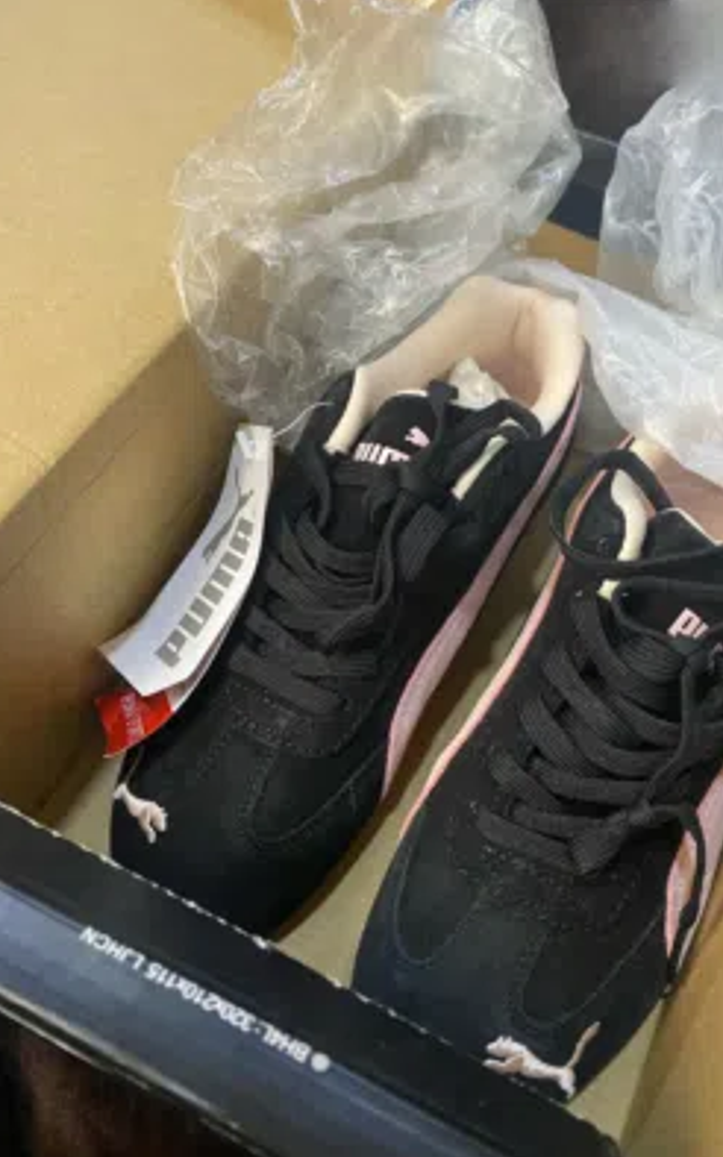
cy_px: 581
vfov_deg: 66.5
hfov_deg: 44.4
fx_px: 883
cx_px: 414
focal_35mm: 28
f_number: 1.8
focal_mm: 4.25
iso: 400
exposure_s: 1/50
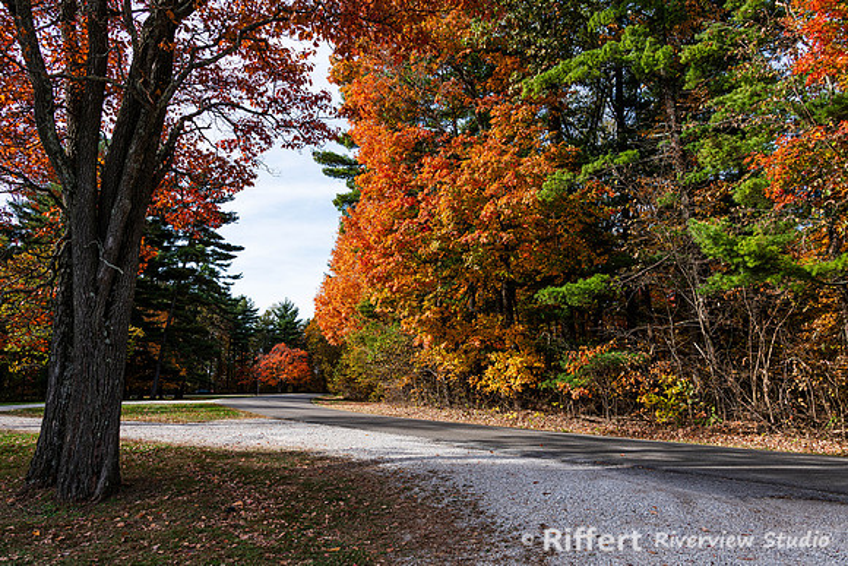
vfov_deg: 46.4
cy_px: 283
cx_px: 424
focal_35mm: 28
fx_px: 660
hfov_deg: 65.5
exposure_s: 1/160
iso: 72
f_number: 8
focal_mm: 28
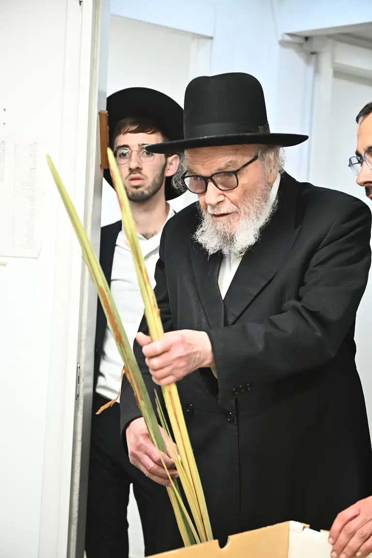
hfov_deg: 19.4
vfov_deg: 28.9
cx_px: 186
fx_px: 1086
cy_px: 279
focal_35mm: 70
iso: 1250
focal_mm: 70
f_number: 3.5
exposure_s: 1/125
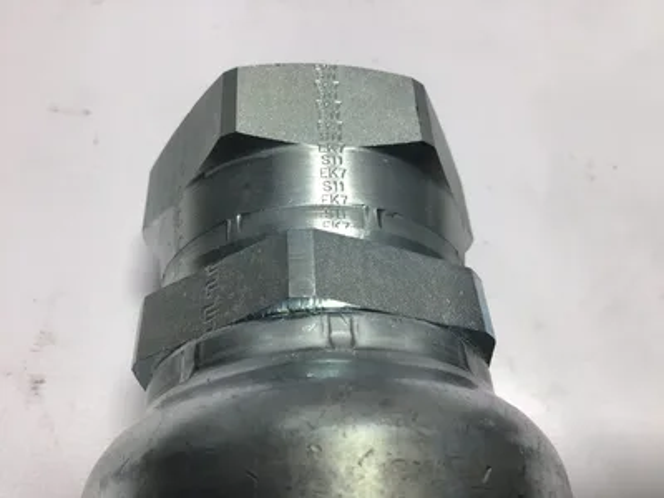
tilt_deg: -58.8
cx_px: 332
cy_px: 249
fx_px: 595
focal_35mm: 31
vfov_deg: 45.4
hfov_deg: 58.4
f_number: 2.4
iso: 25
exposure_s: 1/120
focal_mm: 3.3
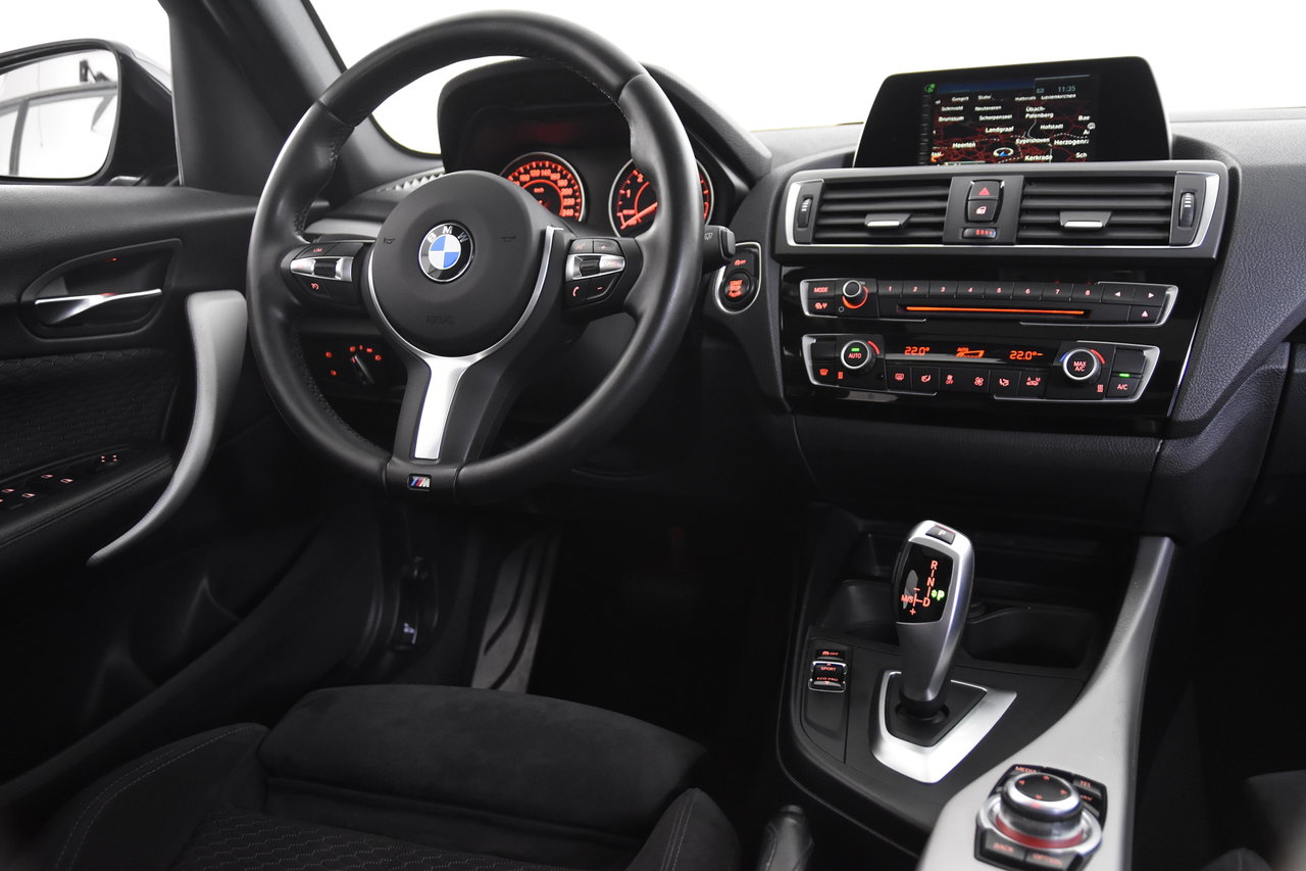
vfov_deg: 40.0
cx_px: 653
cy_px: 436
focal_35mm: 33
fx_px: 1197
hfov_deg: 57.2
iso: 2200
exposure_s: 1/30
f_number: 3
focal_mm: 22
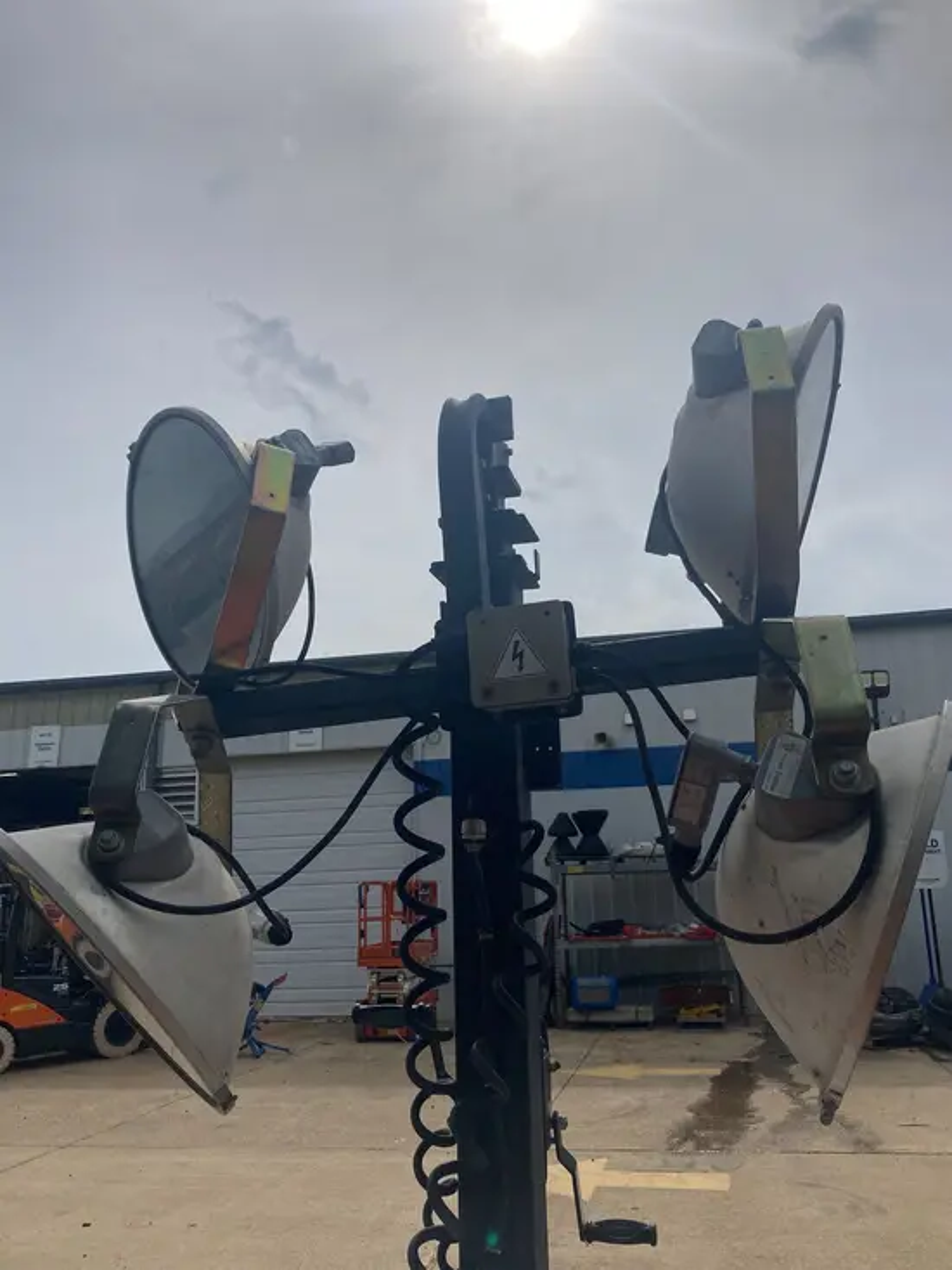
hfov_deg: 49.8
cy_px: 635
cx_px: 476
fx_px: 1026
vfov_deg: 63.4
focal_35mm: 28
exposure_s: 1/8130
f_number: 1.8
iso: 25
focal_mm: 3.99
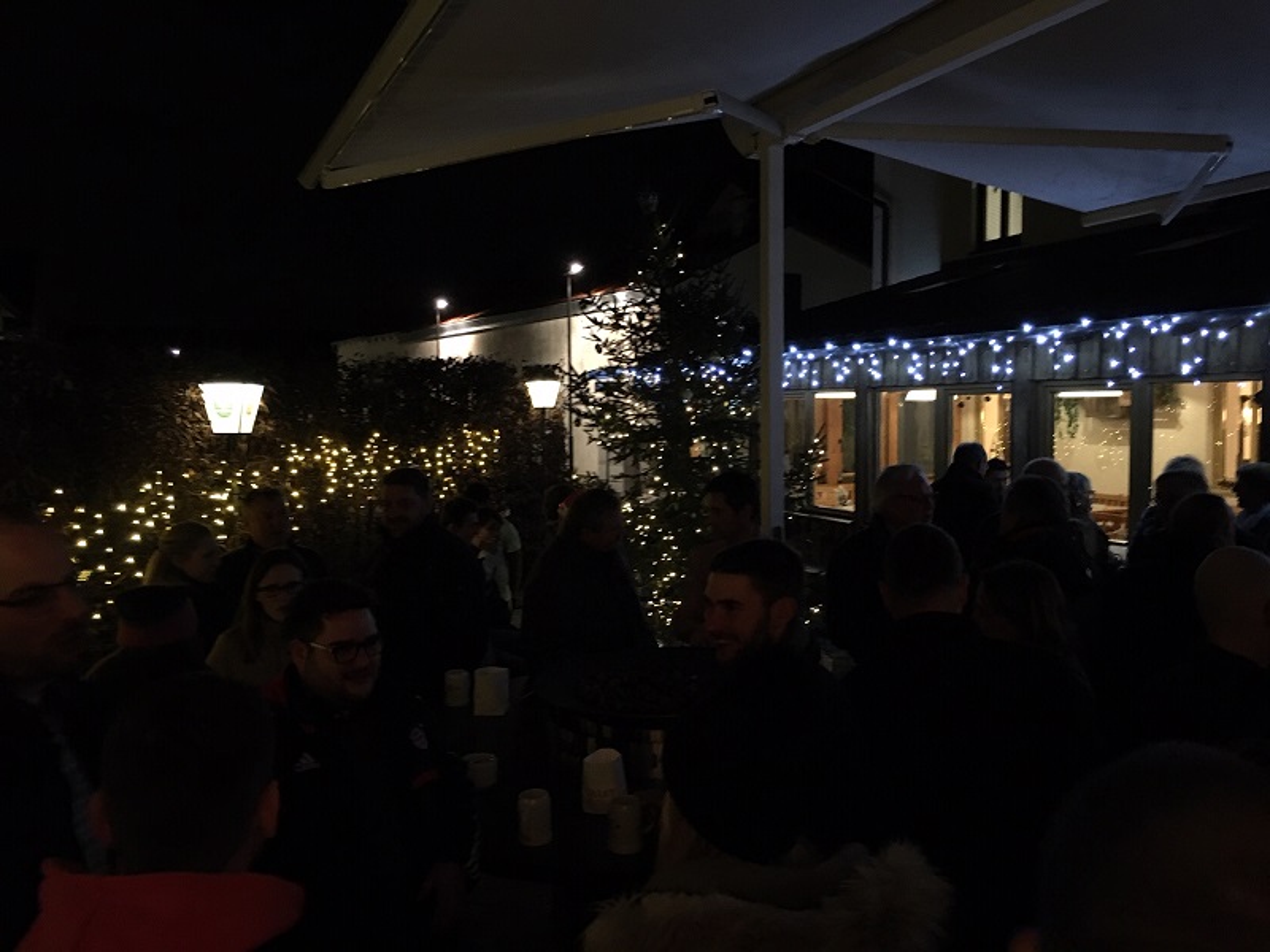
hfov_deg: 61.7
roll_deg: +0.0
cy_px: 476
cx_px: 635
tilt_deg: -2.5
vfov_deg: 48.2
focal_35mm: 29
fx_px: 1064
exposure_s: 1/17
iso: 400
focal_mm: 4.15
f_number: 2.2
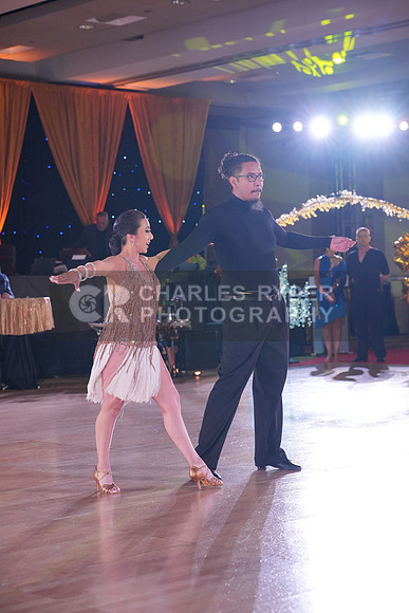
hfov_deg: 18.2
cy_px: 306
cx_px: 204
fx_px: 1277
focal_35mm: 75
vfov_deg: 27.0
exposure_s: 1/400
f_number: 4
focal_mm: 75
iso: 2000
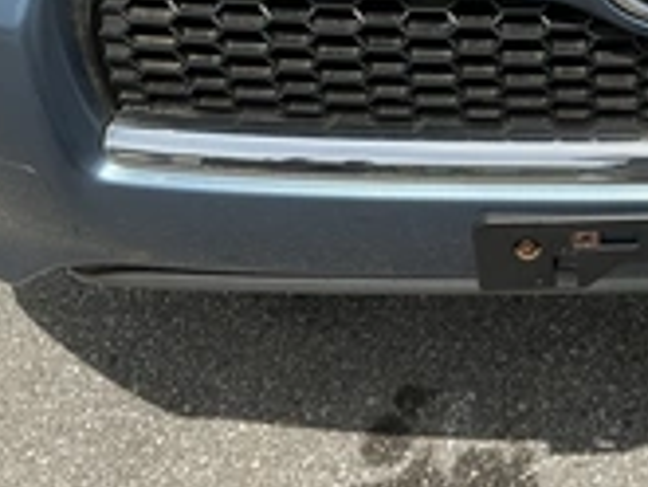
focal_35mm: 68
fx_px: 1274
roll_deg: -1.1
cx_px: 711
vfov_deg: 20.8
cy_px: -20
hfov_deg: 26.3
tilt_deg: -35.7
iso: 25
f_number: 1.8
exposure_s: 1/1626
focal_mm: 3
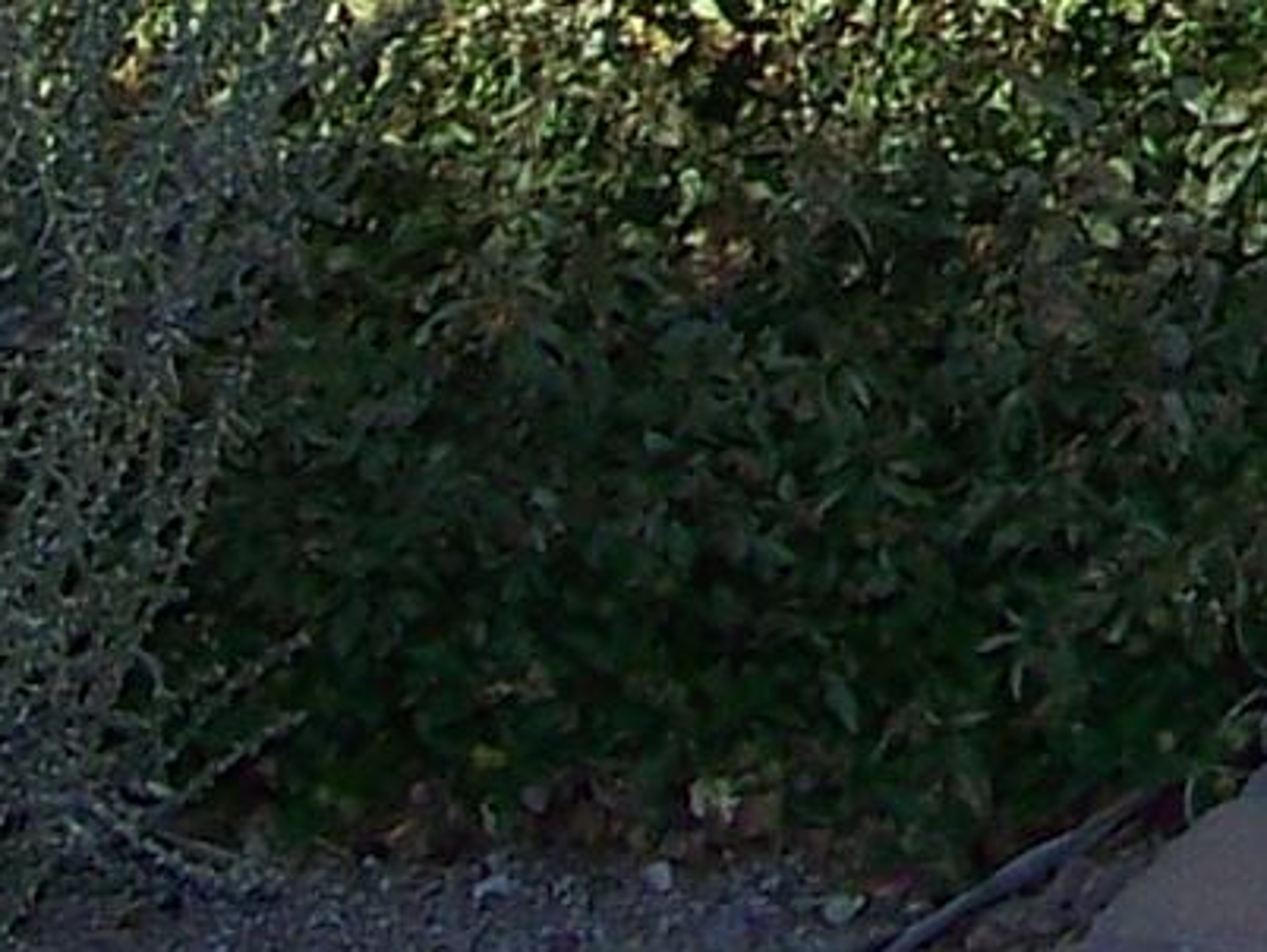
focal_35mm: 232
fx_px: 8497
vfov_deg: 6.0
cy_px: -1655
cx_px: 2055
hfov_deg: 8.3
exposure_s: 1/200
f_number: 5
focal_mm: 5.85
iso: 64
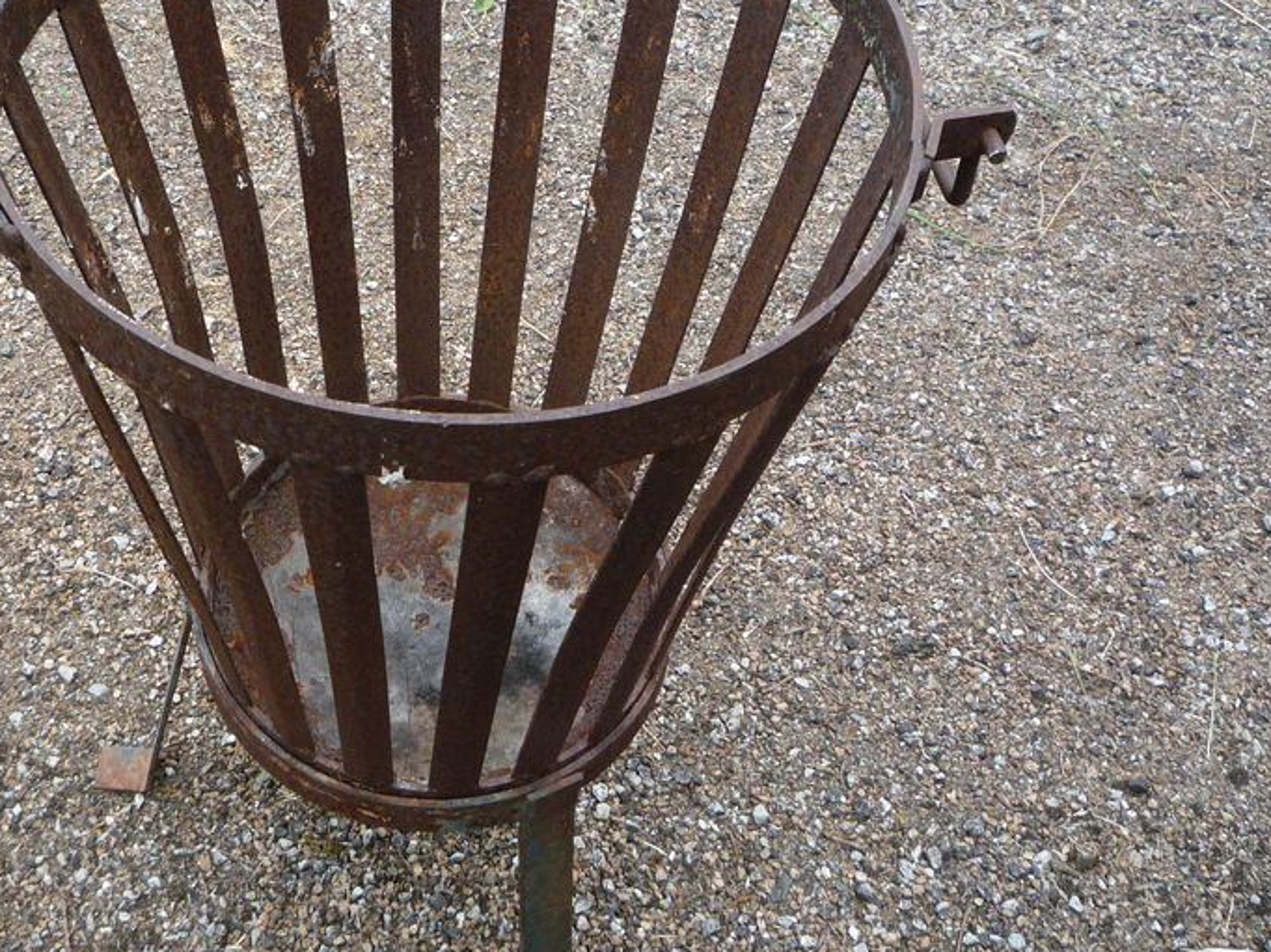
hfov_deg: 42.5
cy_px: 373
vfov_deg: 32.7
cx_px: 451
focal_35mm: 44
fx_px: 1615
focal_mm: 5.2
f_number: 4
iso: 100
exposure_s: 1/125
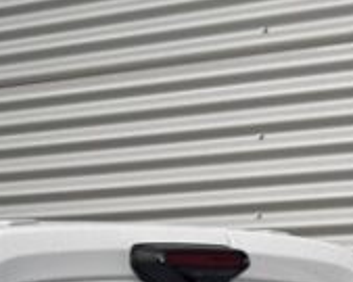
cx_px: -134
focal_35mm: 231
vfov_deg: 6.5
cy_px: 591
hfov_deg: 8.2
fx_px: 2412
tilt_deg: -4.5
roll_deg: -0.7
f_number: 1.6
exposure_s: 1/693
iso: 32
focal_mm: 5.96
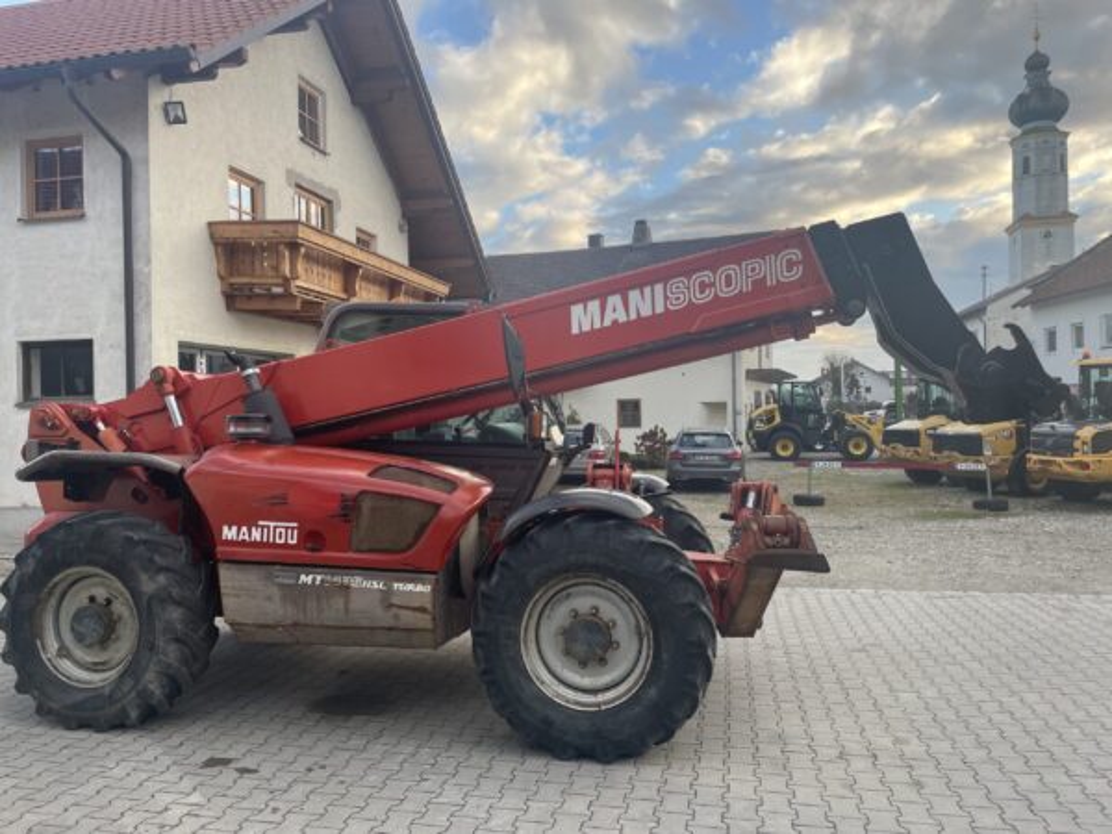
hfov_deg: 67.3
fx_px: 835
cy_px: 417
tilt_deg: +1.0
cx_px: 556
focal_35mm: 26
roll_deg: +1.4
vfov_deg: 53.1
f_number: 1.6
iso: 32
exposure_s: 1/347
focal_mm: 4.2
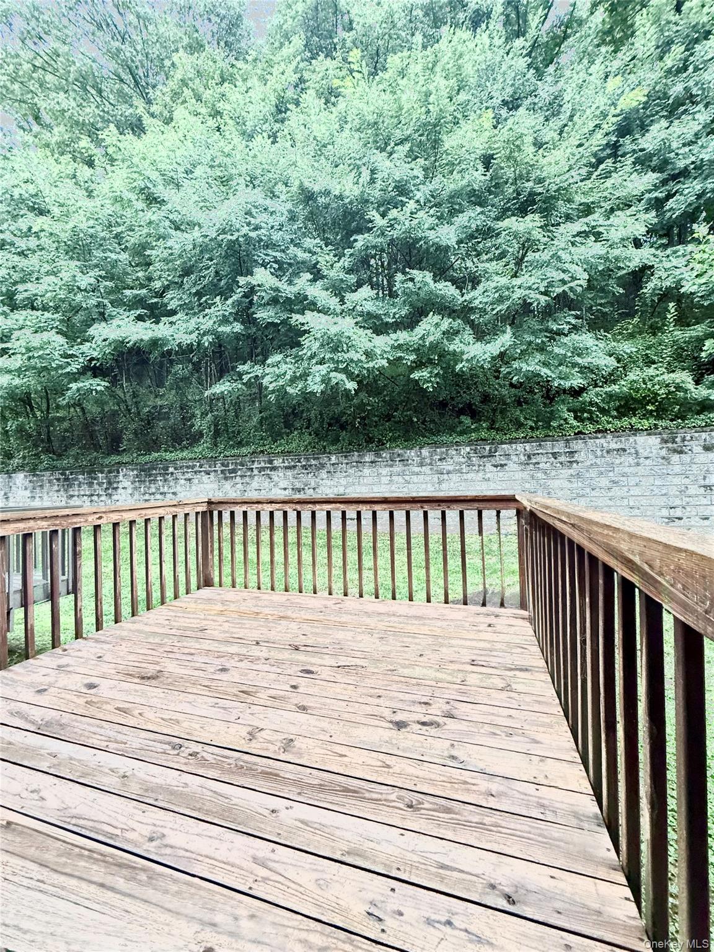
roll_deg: +1.1
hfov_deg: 85.7
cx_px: 357
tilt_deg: +1.6
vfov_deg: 102.1
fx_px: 385
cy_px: 476
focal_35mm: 14
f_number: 2.2
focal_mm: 2.22
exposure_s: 1/84
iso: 320
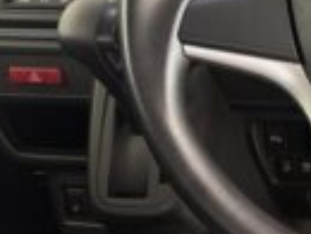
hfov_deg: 24.4
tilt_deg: -19.9
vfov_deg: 20.5
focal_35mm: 70
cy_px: 11
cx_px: 400
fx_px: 630
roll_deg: +0.1
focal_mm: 5.96
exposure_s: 1/50
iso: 160
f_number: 1.6
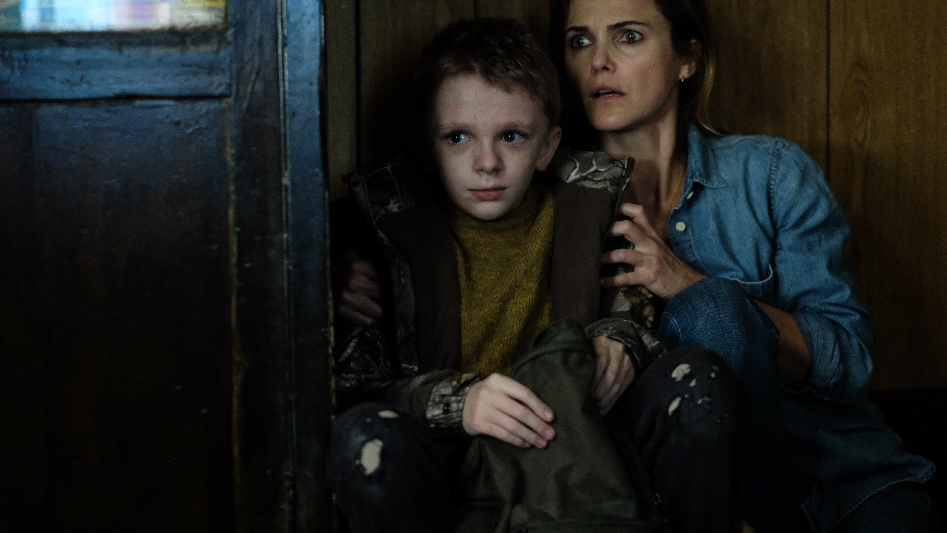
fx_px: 2235
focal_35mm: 89
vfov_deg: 13.6
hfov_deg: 23.9
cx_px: 468
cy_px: 224
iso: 4000
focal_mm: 56
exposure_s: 1/125
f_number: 1.2
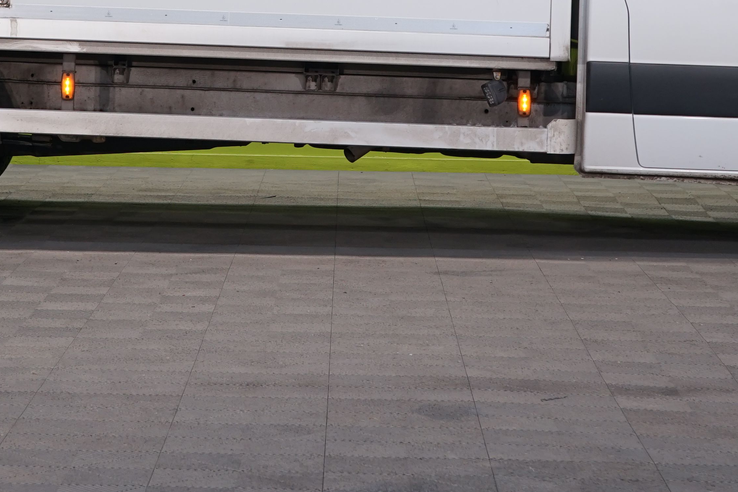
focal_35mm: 120
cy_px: -87
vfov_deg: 11.2
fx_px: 2460
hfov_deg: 17.0
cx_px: 289
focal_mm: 45
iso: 400
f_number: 6.3
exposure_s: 1/25
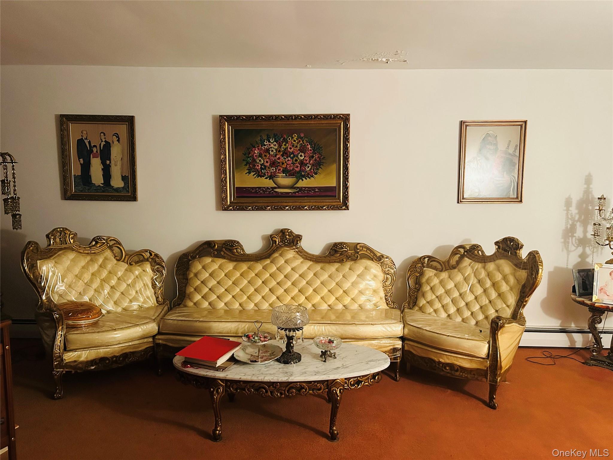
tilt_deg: -6.6
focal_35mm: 26
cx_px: 306
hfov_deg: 67.3
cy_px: 230
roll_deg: -0.6
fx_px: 460
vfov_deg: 53.1
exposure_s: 1/40
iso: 500
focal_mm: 5.7
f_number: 1.5
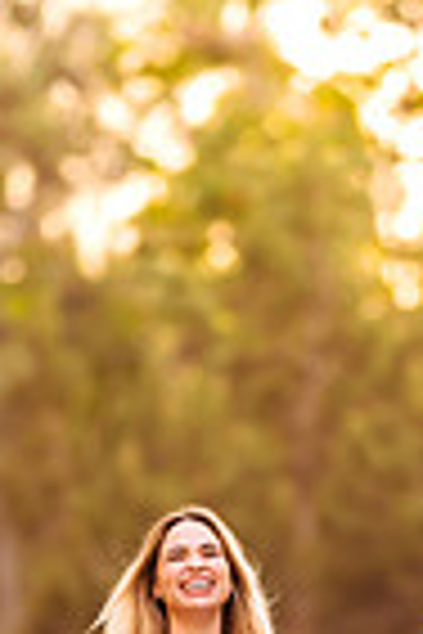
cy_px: 612
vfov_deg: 4.8
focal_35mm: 431
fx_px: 7596
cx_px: 338
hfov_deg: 3.2
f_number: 1.8
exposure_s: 1/500
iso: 1250
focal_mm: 135
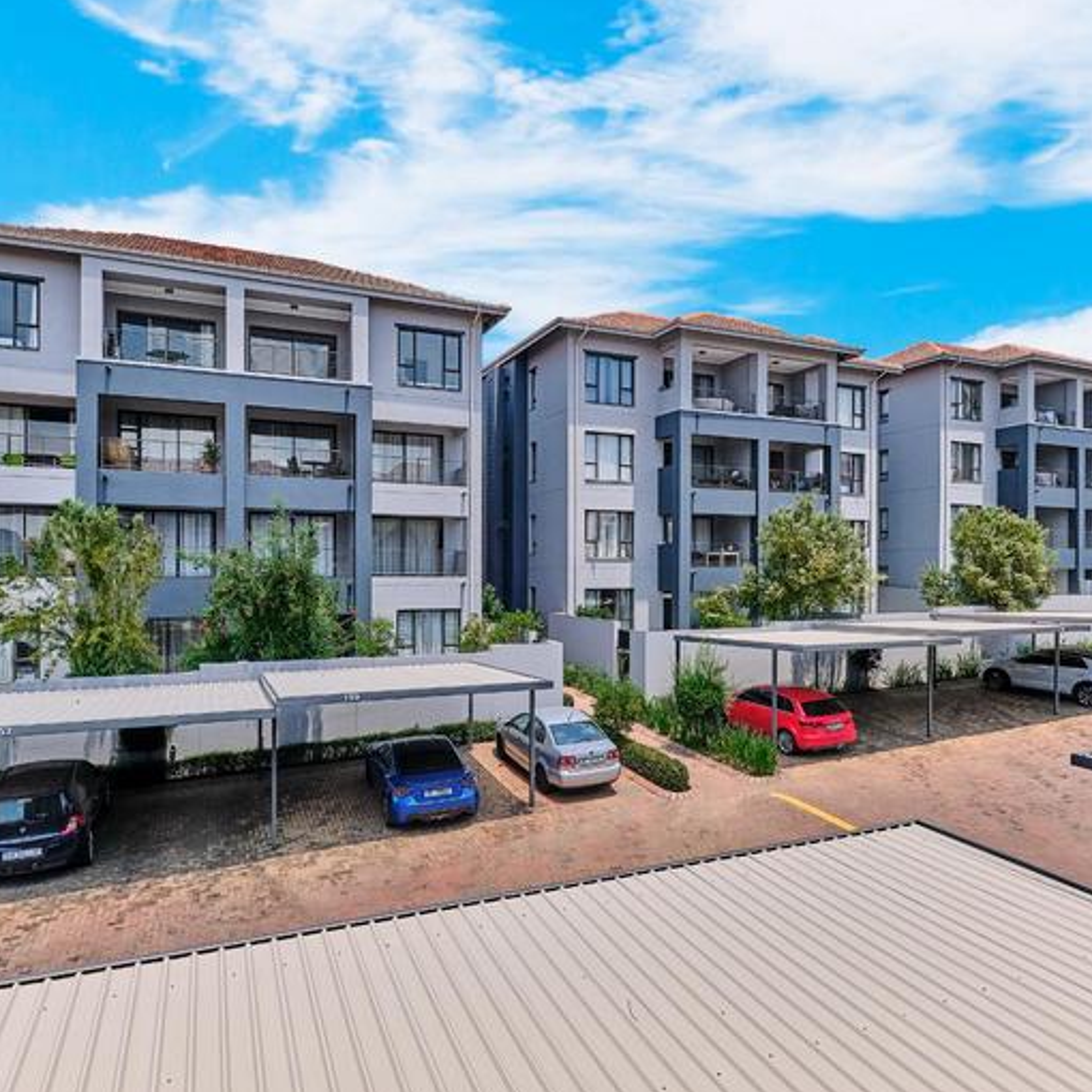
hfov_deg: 74.8
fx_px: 714
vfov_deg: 74.8
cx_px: 529
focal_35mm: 20
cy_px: 562
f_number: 8
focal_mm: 10
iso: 800
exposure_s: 1/1000
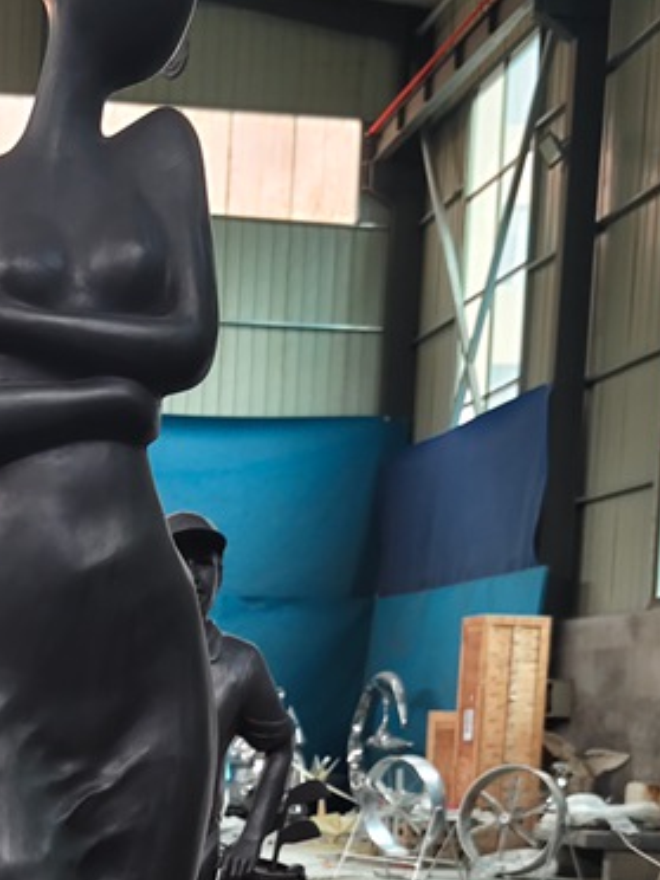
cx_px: 0
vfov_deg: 27.4
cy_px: 919
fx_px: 1678
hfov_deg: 21.5
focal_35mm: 66
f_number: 1.75
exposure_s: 1/33.3
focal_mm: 8.67
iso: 1359
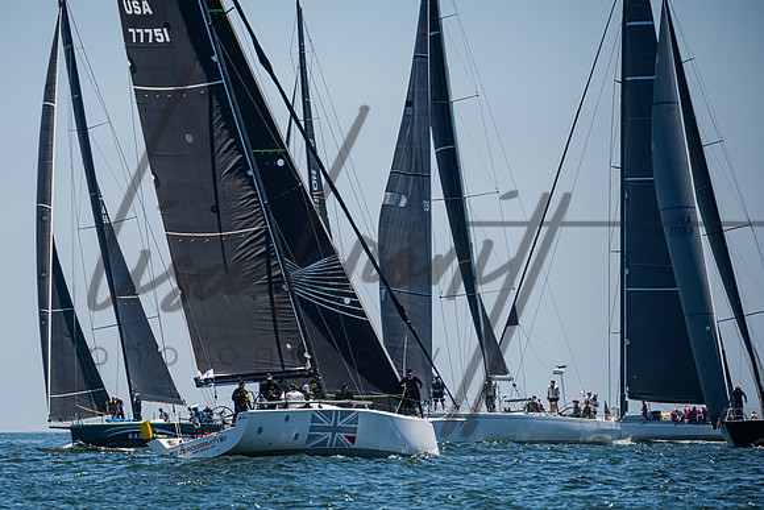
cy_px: 312
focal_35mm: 369
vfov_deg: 3.7
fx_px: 7827
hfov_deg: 5.6
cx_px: 296
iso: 500
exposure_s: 1/2500
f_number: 8
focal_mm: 300
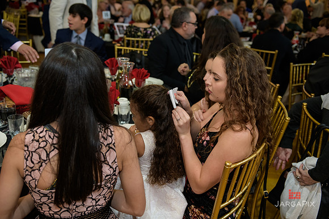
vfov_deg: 37.9
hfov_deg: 54.4
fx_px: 320
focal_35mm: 35
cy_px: 110
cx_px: 164
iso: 1000
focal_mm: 35
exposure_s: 1/125
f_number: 3.2
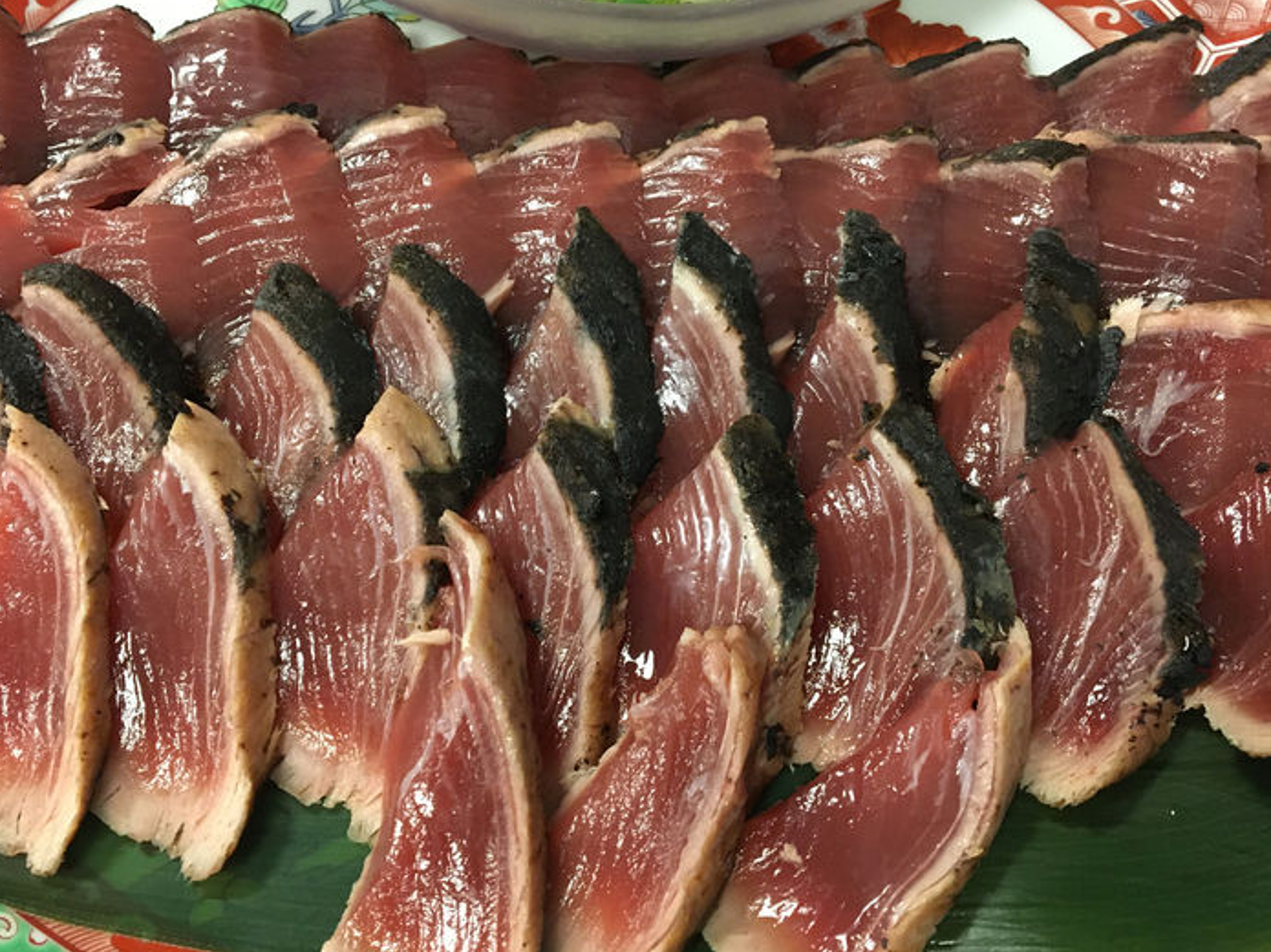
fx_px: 1248
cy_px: 474
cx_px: 601
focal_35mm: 34
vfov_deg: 41.8
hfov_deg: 53.9
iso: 250
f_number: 2.2
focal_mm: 4.15
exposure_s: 1/30
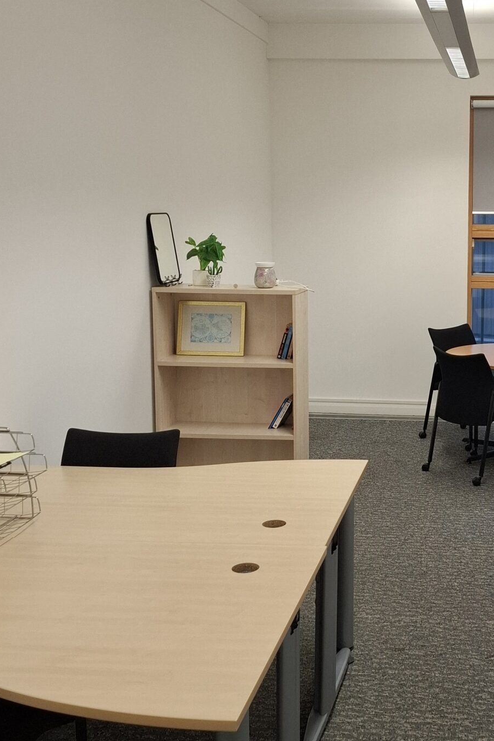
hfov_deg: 28.8
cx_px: 438
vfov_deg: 43.5
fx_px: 926
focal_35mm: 45
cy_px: 327
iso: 200
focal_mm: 5.54
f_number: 1.8
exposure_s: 1/100
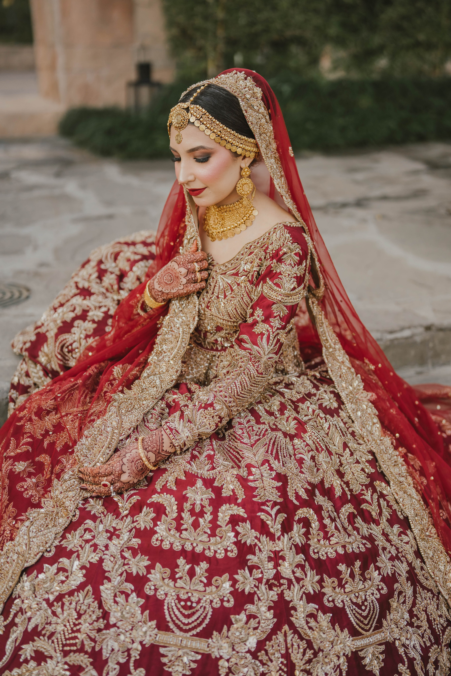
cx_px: 226
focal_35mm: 50
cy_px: 338
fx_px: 940
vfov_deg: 39.6
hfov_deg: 27.0
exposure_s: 1/2500
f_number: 1.8
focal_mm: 50
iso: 500
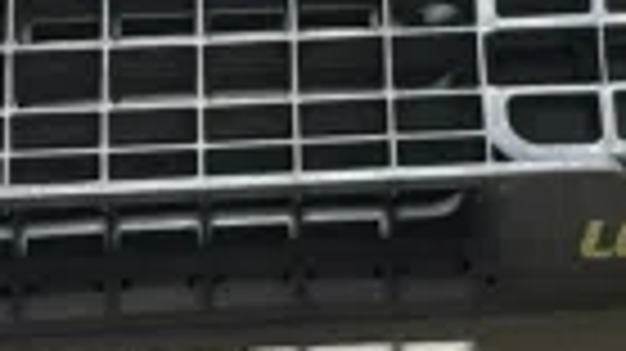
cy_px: -536
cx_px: 662
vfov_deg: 4.9
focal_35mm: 241
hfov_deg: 8.9
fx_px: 3998
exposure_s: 1/50
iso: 200
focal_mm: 6.86
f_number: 1.78
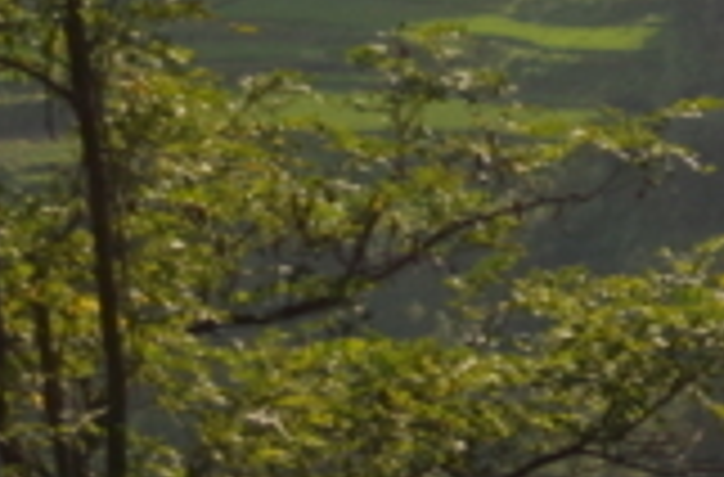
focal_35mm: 382
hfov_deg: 5.1
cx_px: 2109
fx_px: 7653
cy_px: -410
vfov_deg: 3.5
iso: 400
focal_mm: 40
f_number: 5.6
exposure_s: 1/2000
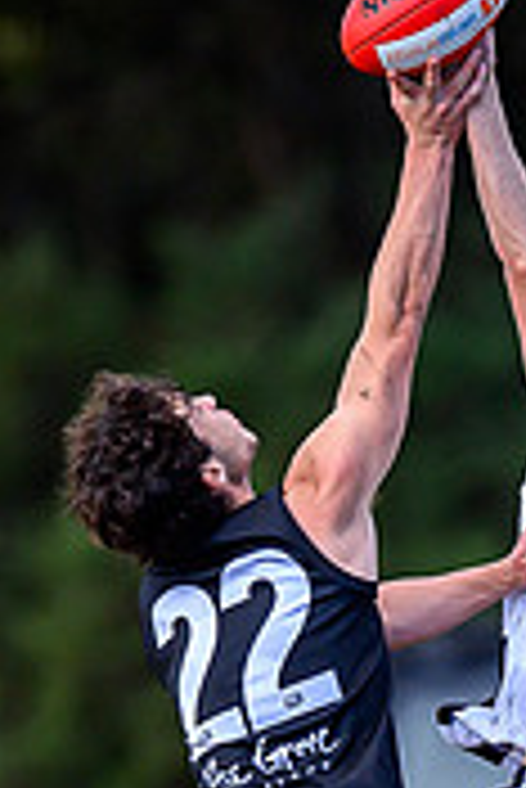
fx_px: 55292
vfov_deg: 0.8
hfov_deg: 0.5
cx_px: 735
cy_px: 830
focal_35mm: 2528
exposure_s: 1/1600
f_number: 4
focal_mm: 500
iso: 640
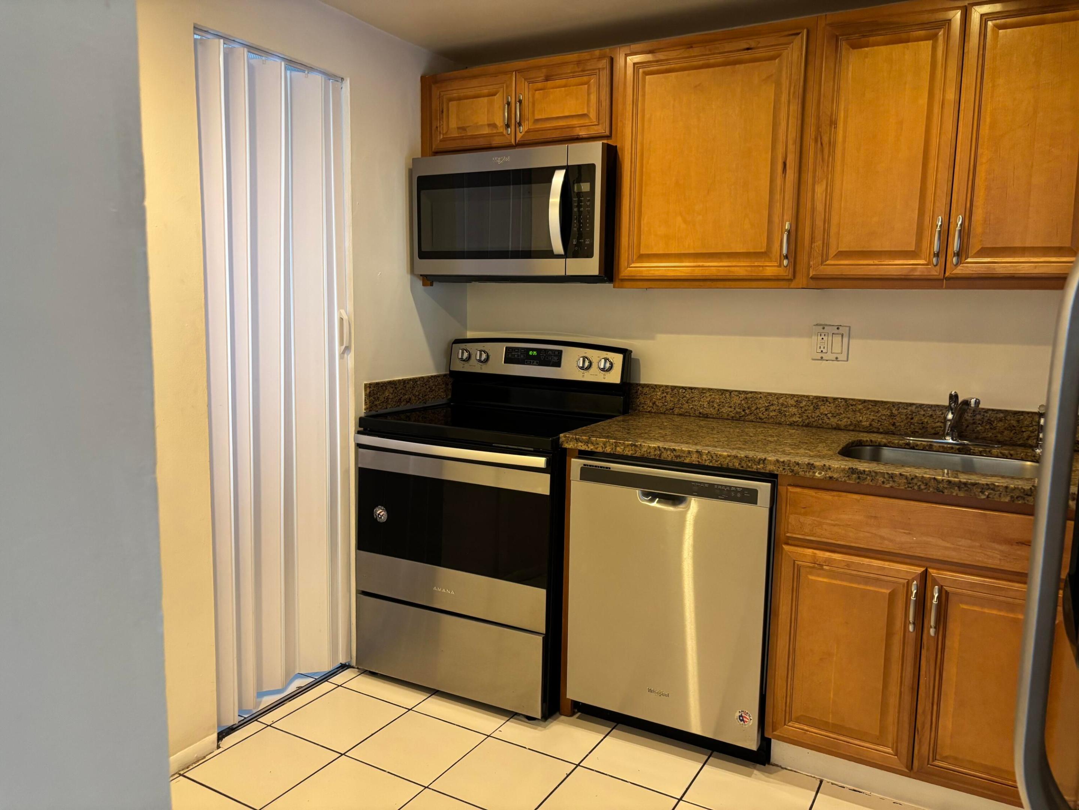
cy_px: 405
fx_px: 810
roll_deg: -0.6
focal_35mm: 26
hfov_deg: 67.3
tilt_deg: -7.7
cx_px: 540
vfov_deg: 53.1
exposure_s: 1/60
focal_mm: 5.96
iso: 250
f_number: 1.6
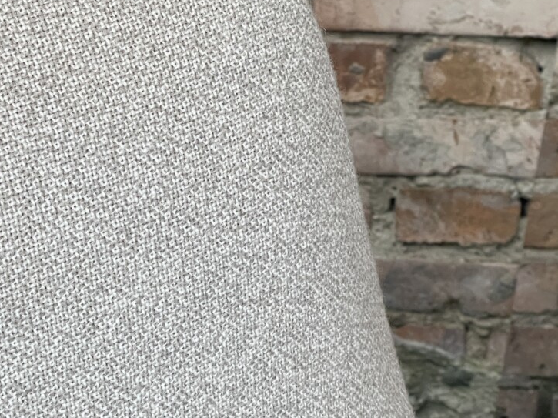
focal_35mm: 106
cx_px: 229
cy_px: 101
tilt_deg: -33.9
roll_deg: -2.3
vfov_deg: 13.9
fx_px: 1708
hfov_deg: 18.5
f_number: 2.2
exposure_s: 1/100
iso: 160
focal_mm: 7.5
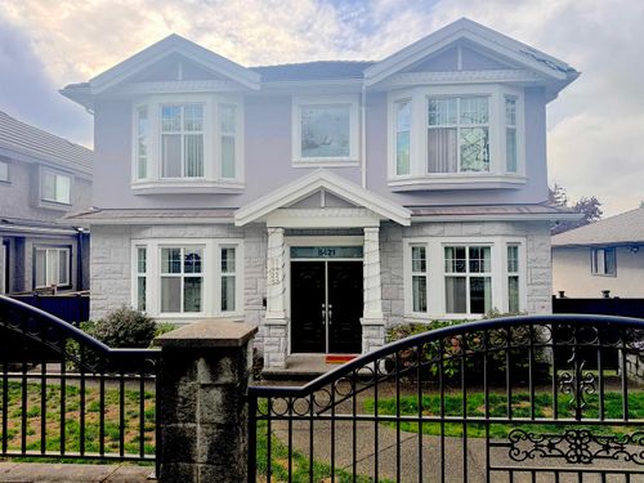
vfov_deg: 56.8
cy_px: 242
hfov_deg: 71.6
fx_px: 446
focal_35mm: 24
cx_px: 322
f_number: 1.78
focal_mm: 6.76
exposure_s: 1/1192
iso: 100
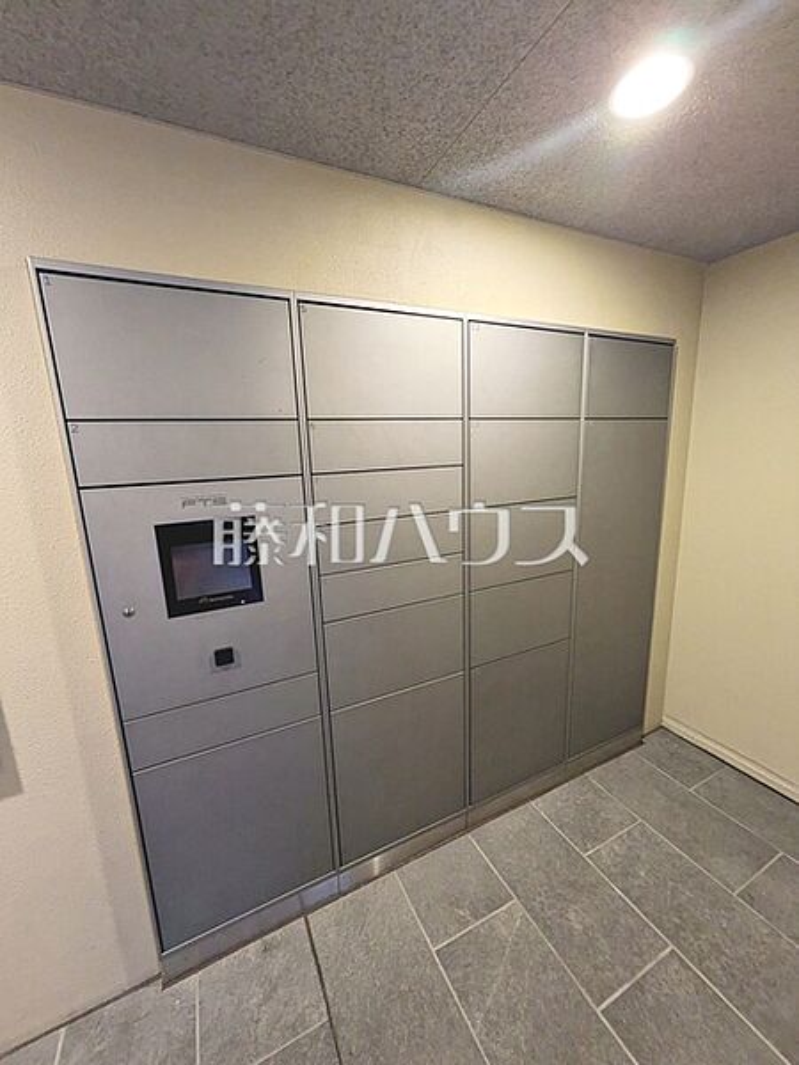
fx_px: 431
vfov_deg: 102.1
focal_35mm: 14
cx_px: 400
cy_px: 532
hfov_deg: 85.7
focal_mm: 1.83
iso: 294
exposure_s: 1/33.3
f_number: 2.2
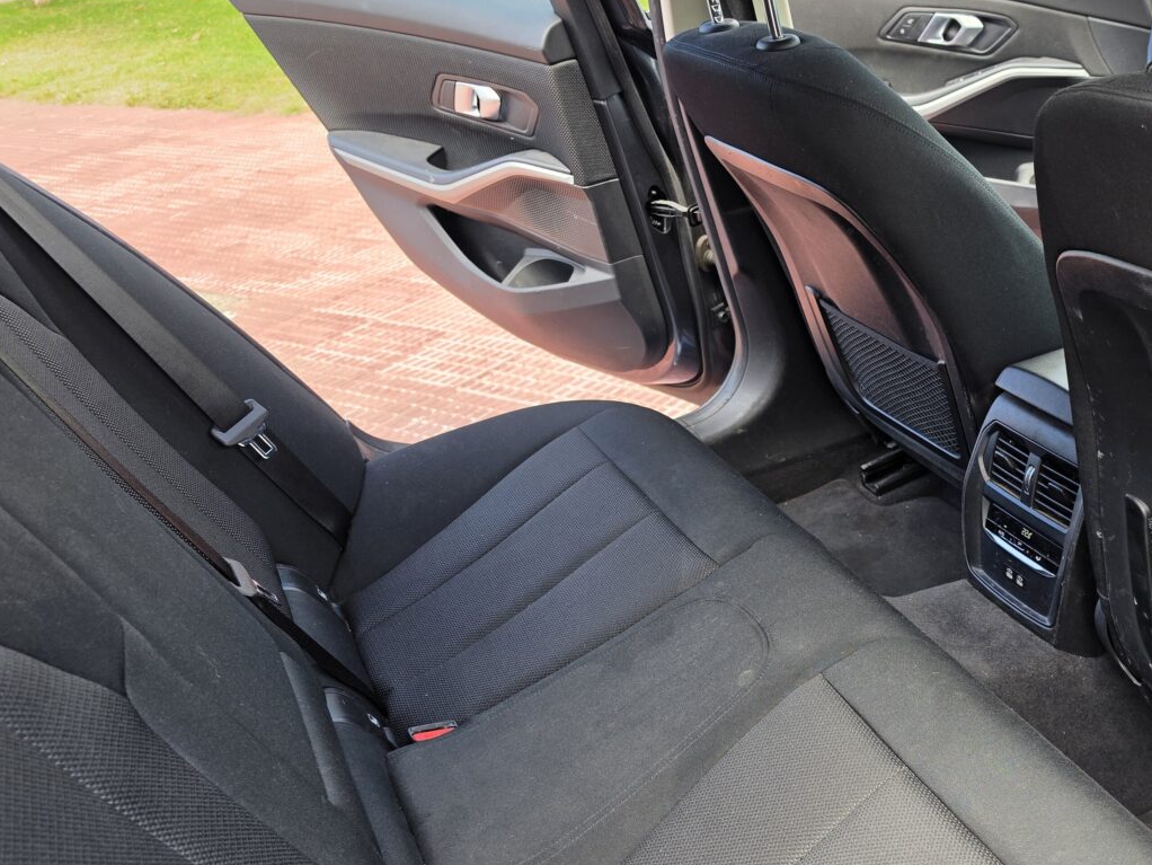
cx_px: 822
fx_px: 1198
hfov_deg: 49.8
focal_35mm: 36
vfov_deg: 39.5
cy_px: 506
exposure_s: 1/359
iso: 32
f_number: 1.4
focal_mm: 6.5
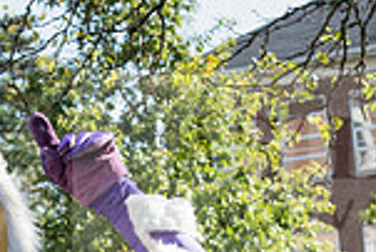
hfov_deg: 11.7
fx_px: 1809
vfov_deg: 7.8
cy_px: 371
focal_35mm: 173
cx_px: -2
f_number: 5.6
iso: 400
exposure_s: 1/640
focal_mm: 45
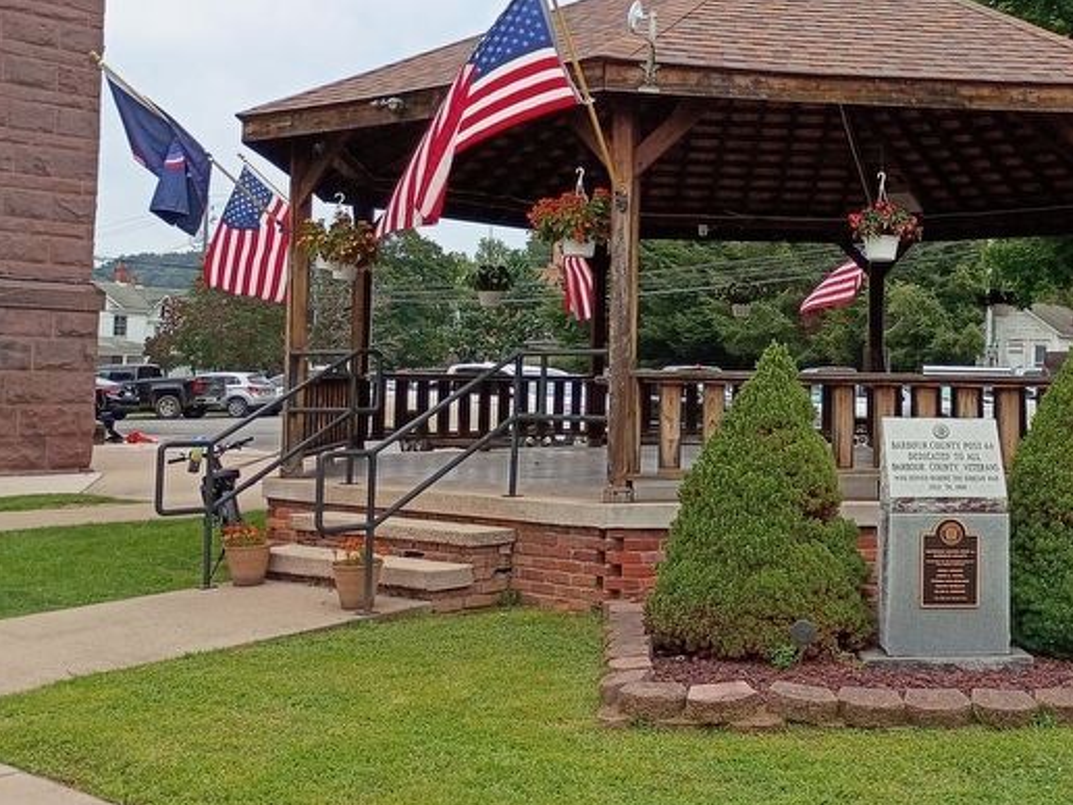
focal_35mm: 45
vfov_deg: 32.0
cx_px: 823
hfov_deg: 40.7
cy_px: 287
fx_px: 1395
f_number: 1.8
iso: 101
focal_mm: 4.27
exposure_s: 1/926
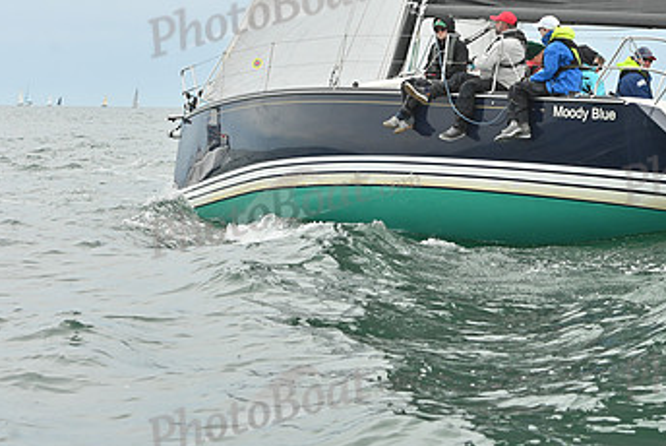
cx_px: 523
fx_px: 2185
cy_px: 80
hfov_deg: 17.2
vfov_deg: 11.6
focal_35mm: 118
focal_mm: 70
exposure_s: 1/1000
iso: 320
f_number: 7.1
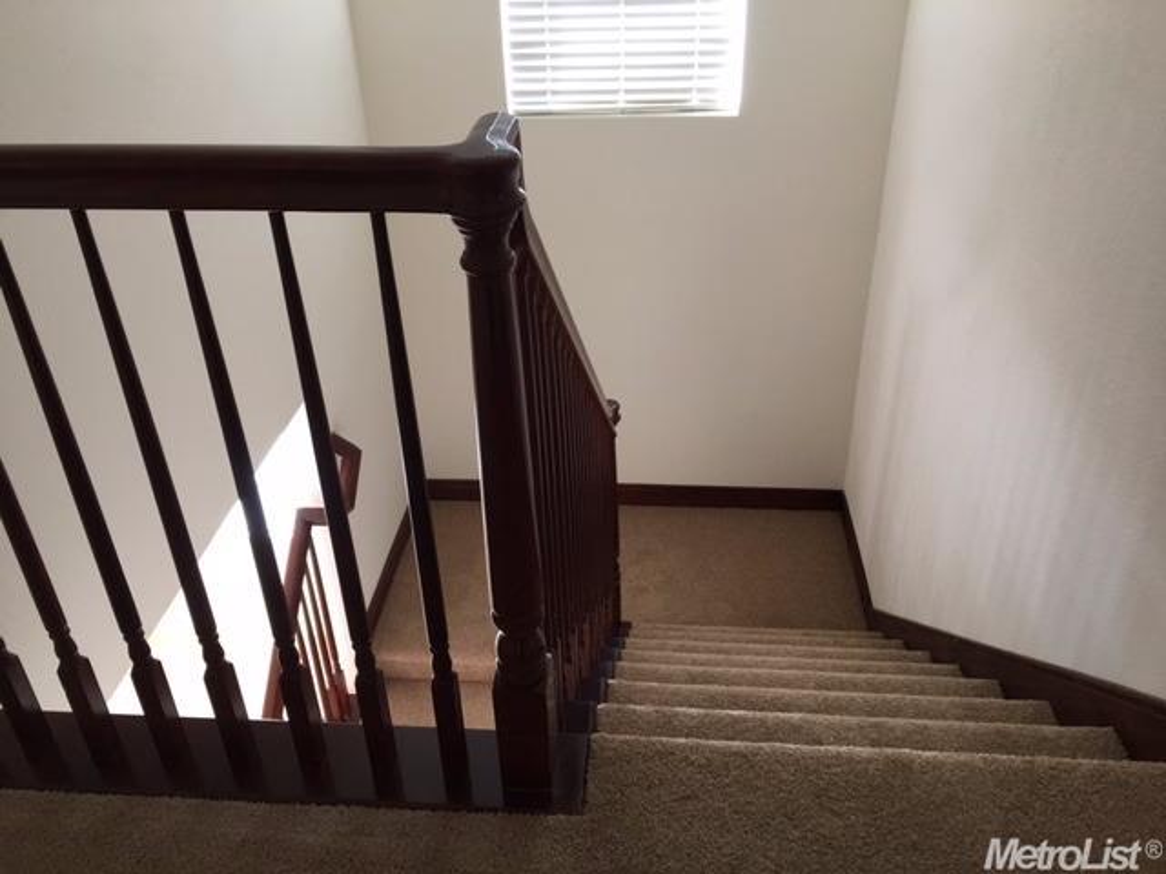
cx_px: 583
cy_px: 437
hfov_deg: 61.7
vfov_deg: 48.2
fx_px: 977
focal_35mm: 29
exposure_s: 1/15
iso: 40
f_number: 2.2
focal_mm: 4.15
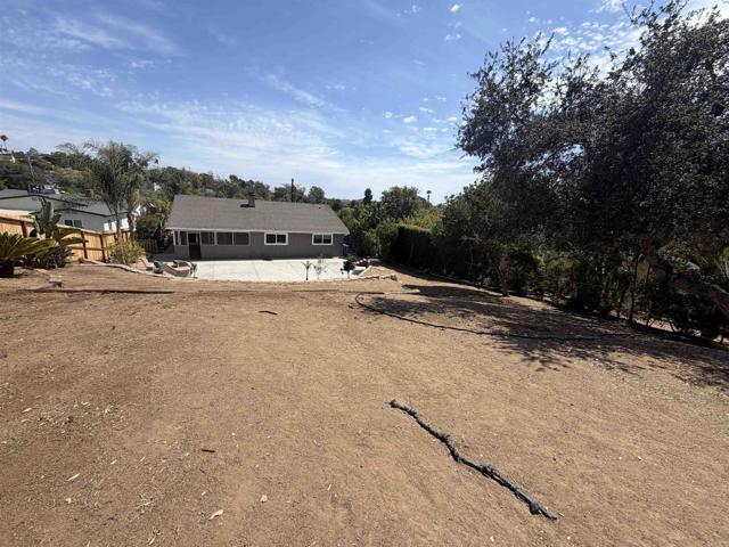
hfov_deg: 102.1
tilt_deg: -6.2
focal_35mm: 14
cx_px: 364
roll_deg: -2.6
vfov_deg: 85.7
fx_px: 295
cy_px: 274
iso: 20
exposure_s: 1/1001
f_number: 2.2
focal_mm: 2.22
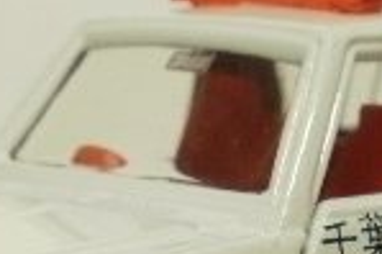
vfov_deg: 6.9
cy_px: 318
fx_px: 2088
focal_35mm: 197
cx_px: 169
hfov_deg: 10.5
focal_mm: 7.7
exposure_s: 1/10
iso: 125
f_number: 4
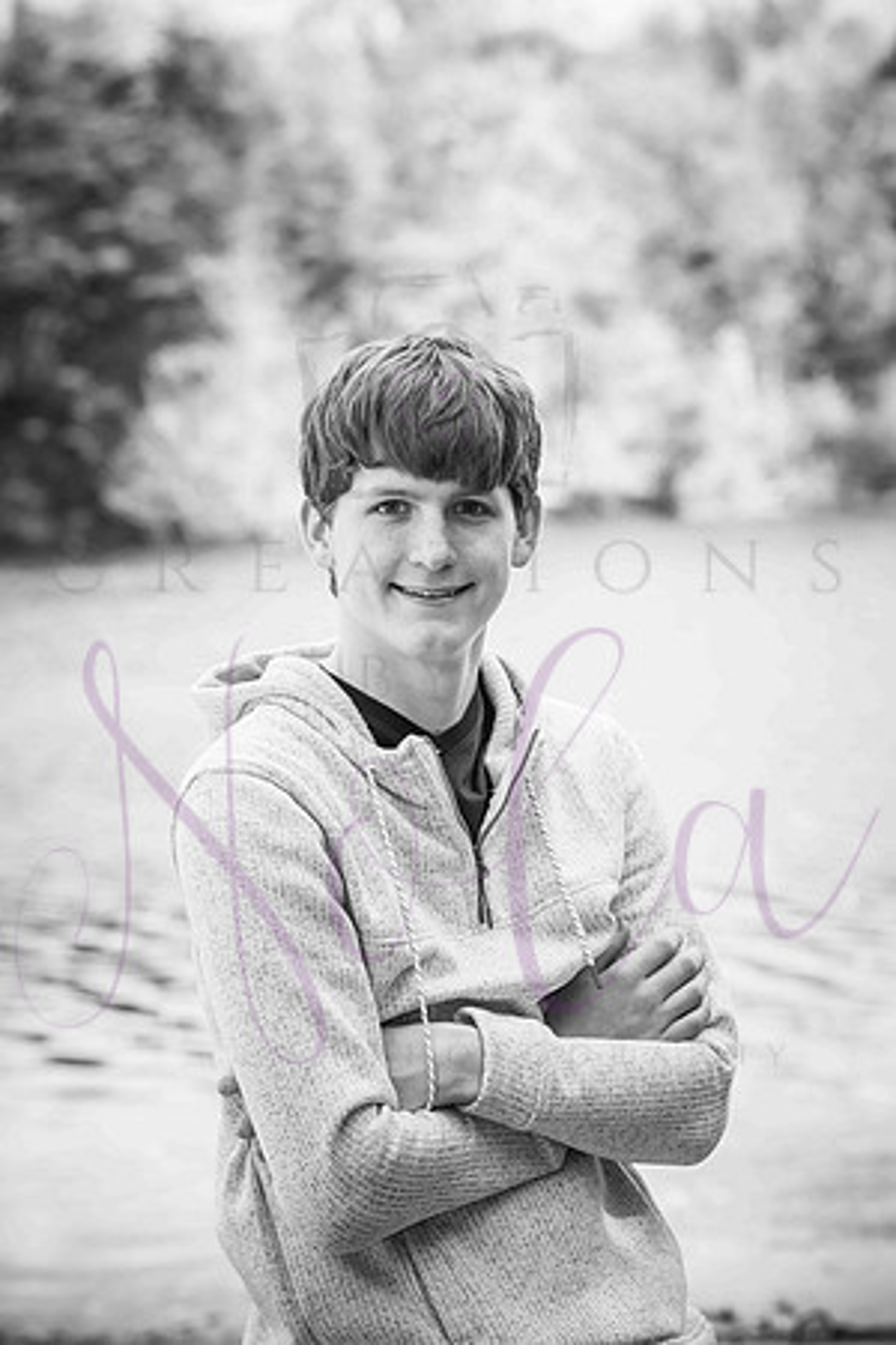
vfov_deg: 17.1
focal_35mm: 120
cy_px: 672
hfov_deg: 11.4
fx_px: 4480
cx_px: 448
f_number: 6.3
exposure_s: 1/640
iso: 800
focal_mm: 120
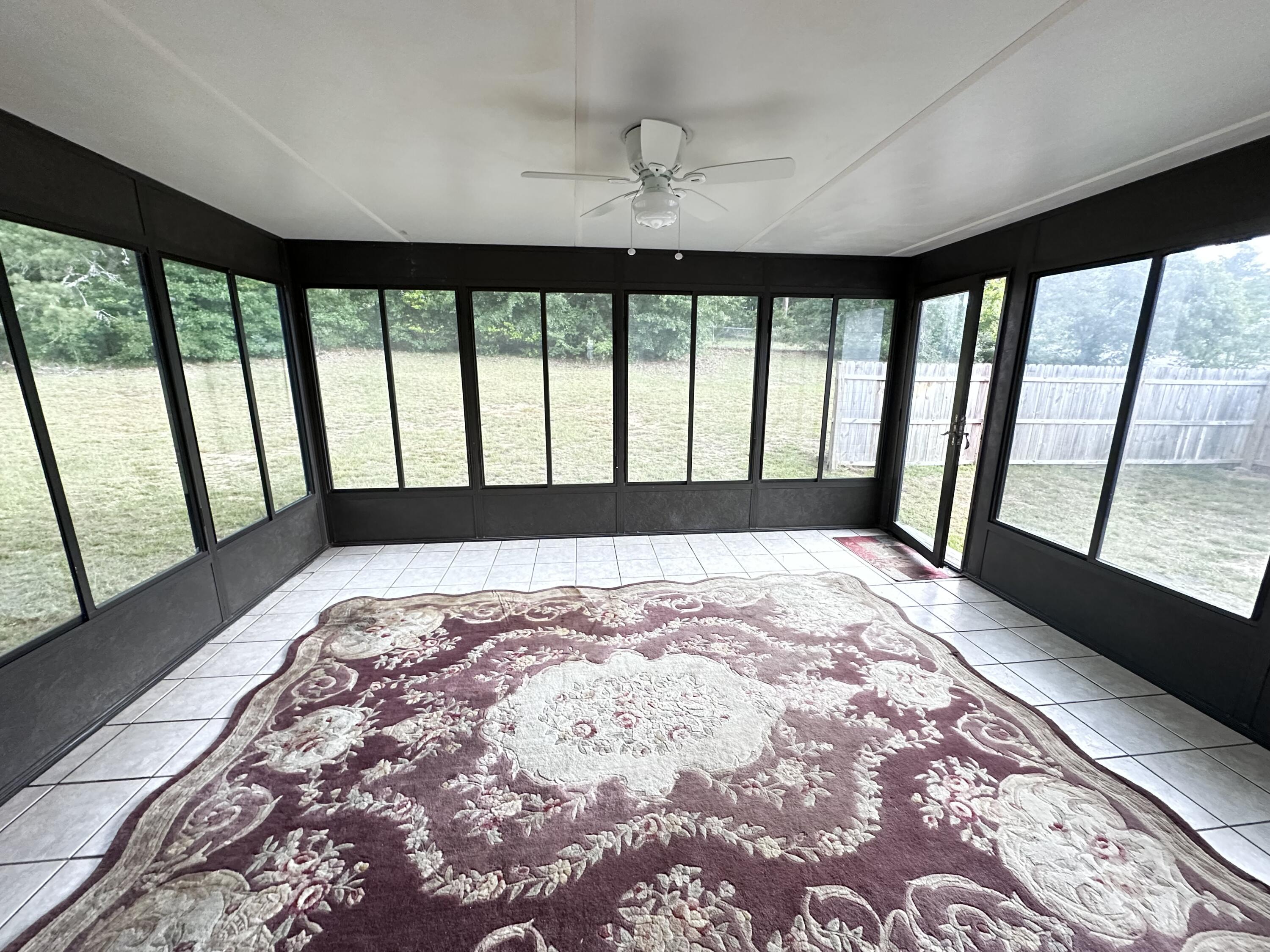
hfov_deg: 102.1
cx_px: 635
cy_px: 476
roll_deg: +0.0
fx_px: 514
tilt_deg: -14.2
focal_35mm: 14
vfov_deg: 85.7
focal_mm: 2.22
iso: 500
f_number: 2.2
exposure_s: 1/60
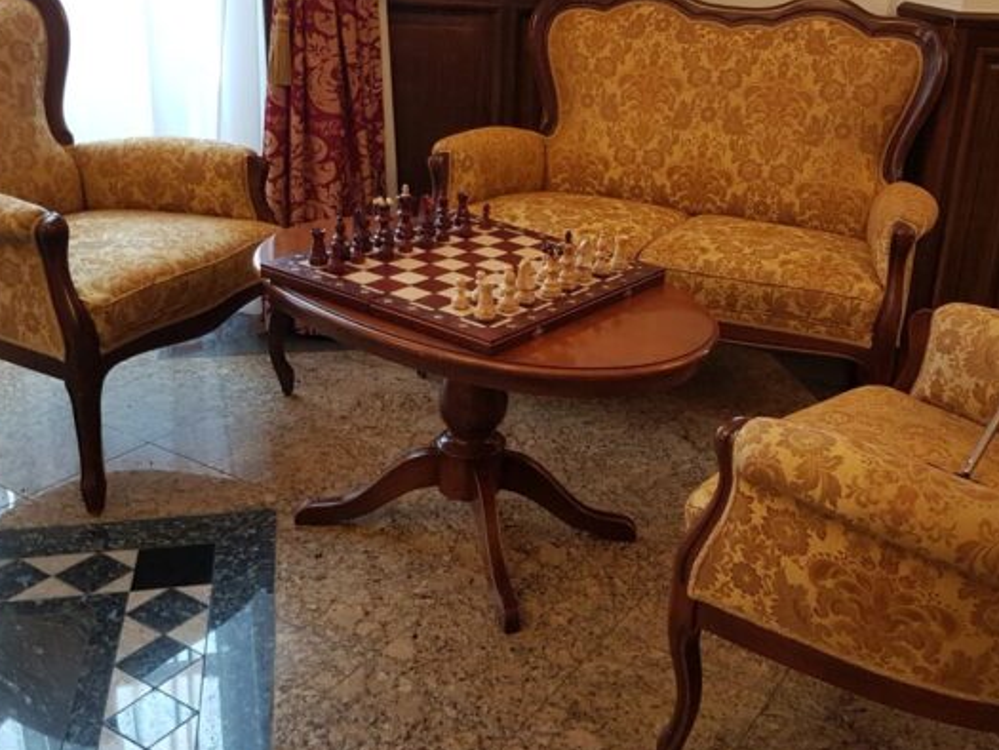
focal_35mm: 38
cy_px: 320
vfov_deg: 37.7
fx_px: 1097
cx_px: 580
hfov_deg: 48.8
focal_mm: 4.2
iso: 160
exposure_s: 1/50
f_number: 1.7
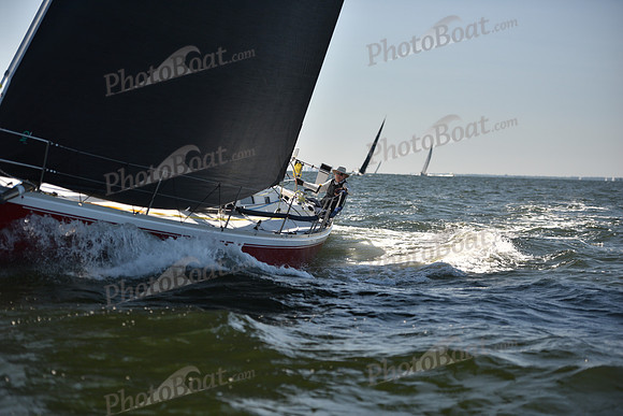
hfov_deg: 21.5
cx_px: 312
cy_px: 208
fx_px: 1644
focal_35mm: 95
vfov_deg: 14.4
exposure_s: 1/1600
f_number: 2.8
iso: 250
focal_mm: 95
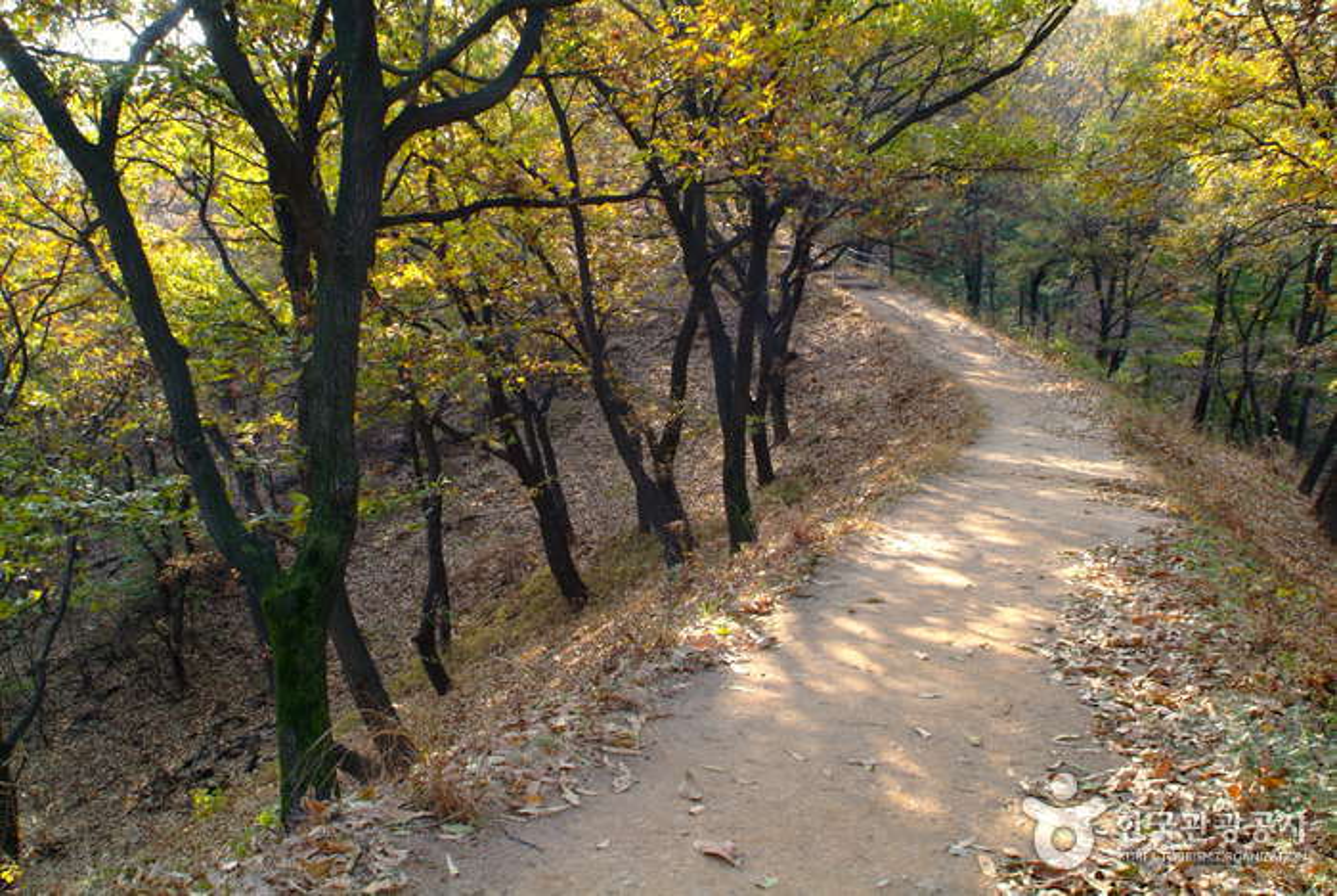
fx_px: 1116
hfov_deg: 61.9
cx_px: 668
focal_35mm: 30
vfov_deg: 43.7
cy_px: 448
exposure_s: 1/20
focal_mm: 20
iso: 200
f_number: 11
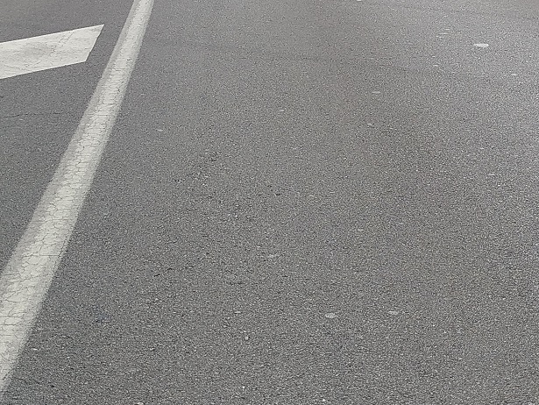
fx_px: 1215
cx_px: 316
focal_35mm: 78
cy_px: -33
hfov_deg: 25.0
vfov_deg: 18.3
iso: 50
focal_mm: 5.31
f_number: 1.7
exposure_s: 1/1539
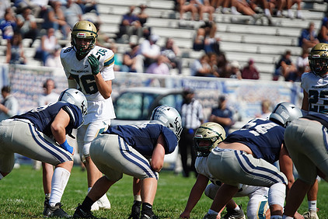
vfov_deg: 3.3
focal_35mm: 412
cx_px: 107
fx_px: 3756
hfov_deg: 5.0
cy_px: 86
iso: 400
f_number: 2.8
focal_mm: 300
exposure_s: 1/8000
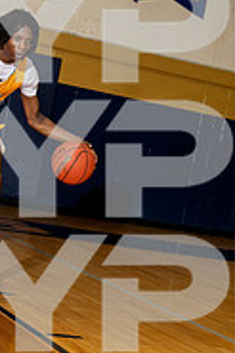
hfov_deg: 14.4
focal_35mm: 95
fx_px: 932
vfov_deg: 21.5
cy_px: 160
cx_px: 84
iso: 800
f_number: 8
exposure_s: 1/250
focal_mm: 39
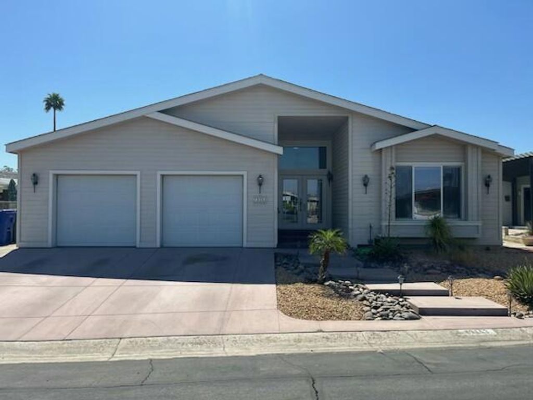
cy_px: 200
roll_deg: -0.6
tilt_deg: -0.8
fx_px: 400
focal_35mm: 26
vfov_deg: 53.1
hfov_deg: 67.3
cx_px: 266
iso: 50
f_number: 1.6
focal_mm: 5.1
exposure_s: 1/4310
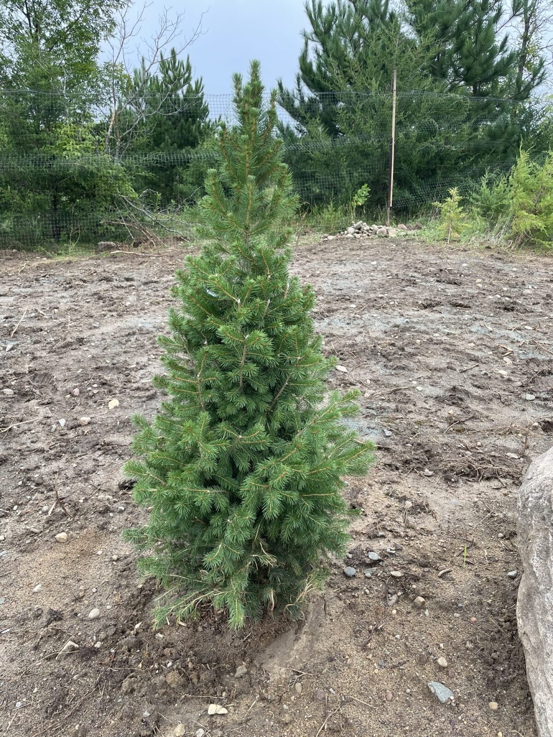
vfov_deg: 67.3
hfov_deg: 53.1
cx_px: 276
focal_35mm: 26
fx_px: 554
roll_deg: -1.8
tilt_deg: -18.5
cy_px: 368
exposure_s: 1/467
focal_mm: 4.2
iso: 32
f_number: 1.6
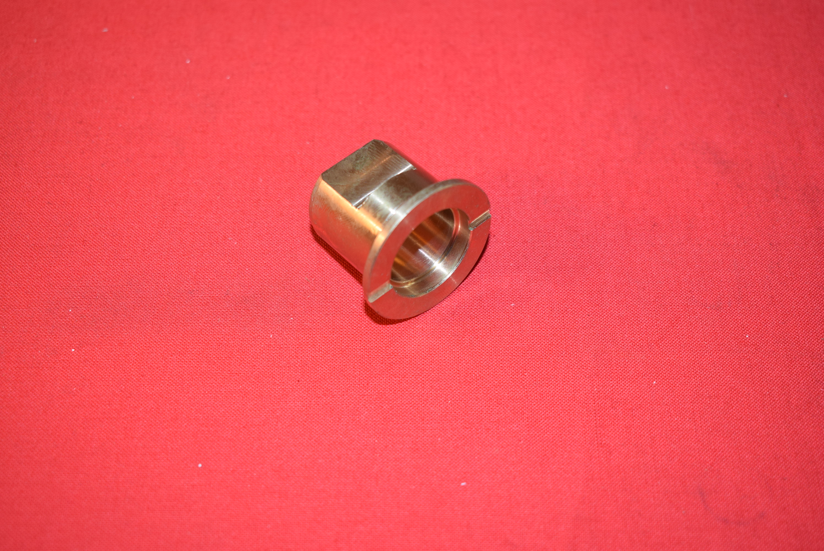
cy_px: 276
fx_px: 1203
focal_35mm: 52
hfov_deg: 37.8
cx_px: 412
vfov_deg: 25.8
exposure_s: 1/30
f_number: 5.6
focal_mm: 35
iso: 400
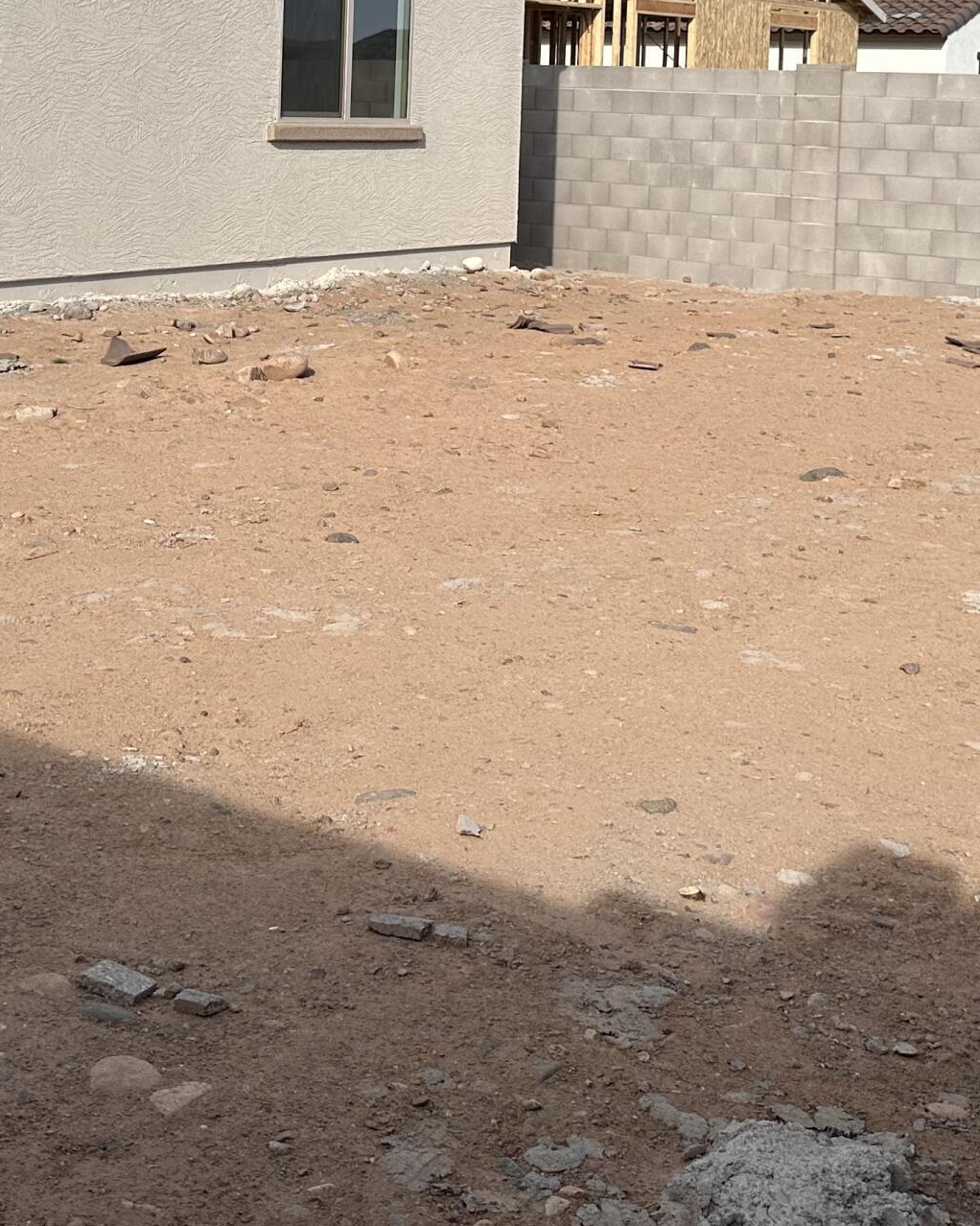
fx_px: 1995
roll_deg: -2.4
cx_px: 393
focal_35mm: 55
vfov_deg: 32.7
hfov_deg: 27.5
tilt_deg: -3.1
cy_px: 155
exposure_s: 1/5848
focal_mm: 6.86
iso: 80
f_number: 1.78
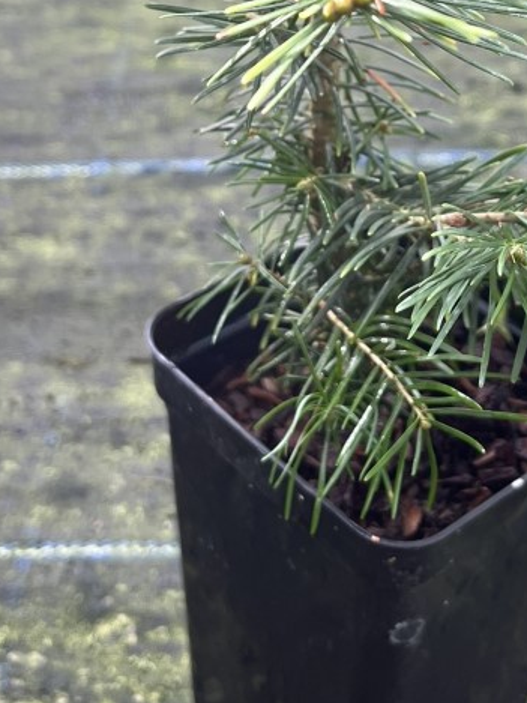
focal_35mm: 60
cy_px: 159
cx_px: 339
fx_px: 1218
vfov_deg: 31.5
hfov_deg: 24.3
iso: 32
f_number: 1.6
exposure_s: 1/131
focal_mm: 5.1
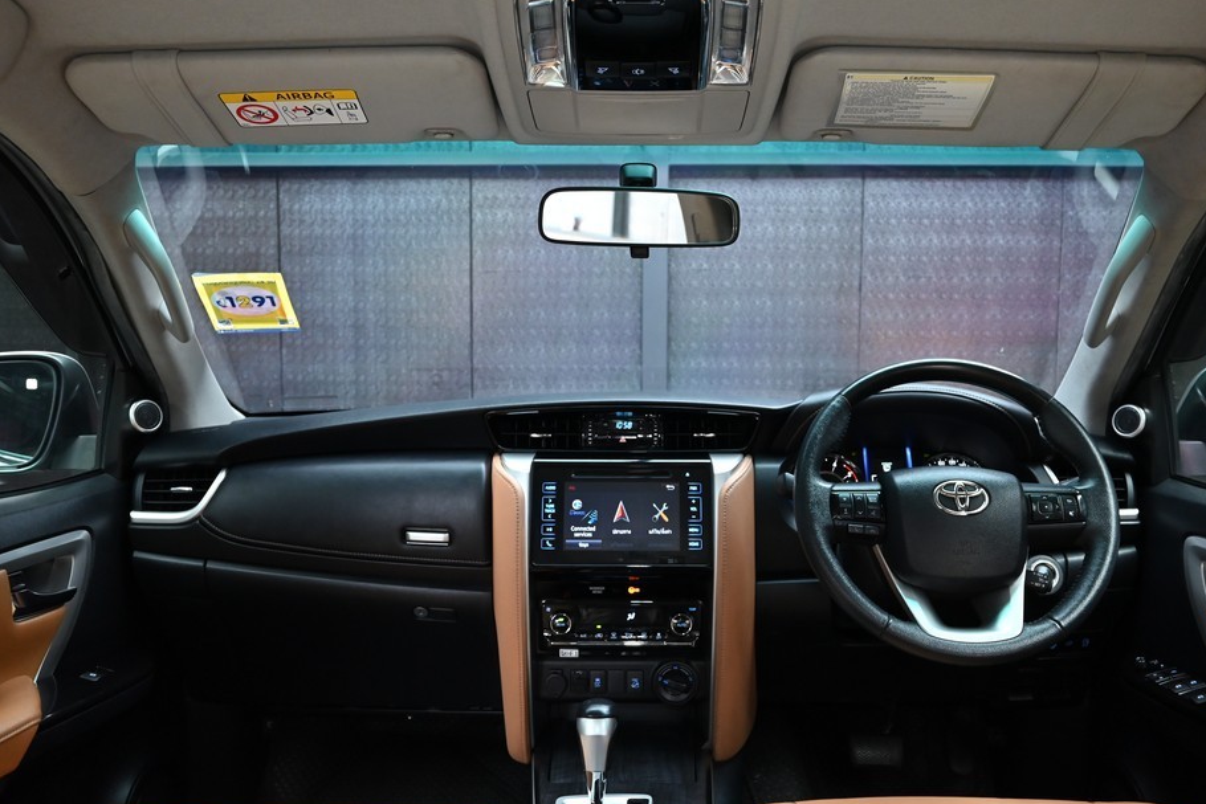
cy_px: 434
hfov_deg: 63.6
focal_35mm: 29
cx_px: 633
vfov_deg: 44.9
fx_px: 972
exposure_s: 1/30
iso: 1600
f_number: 5.6
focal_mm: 24
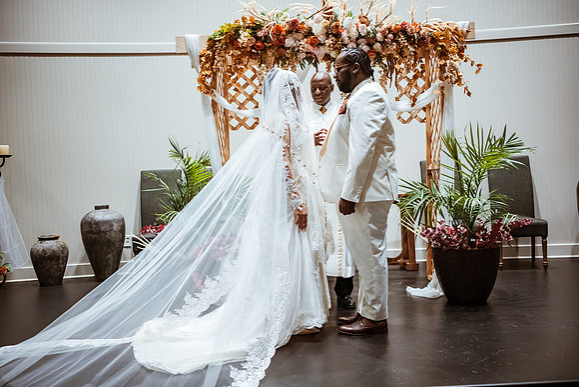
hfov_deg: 54.4
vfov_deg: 37.9
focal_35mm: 35
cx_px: 290
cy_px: 194
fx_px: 563
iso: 1000
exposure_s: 1/500
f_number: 1.8
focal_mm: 35
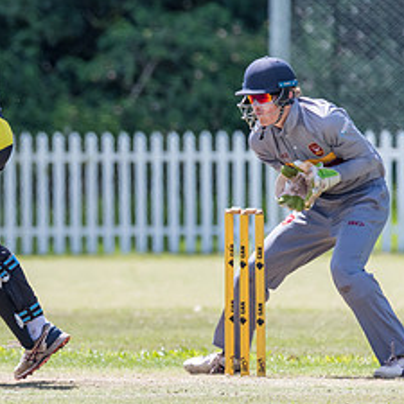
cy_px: 211
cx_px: -43
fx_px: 17733
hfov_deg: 1.3
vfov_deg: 1.3
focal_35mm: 1343
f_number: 6.3
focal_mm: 600
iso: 1000
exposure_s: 1/2000
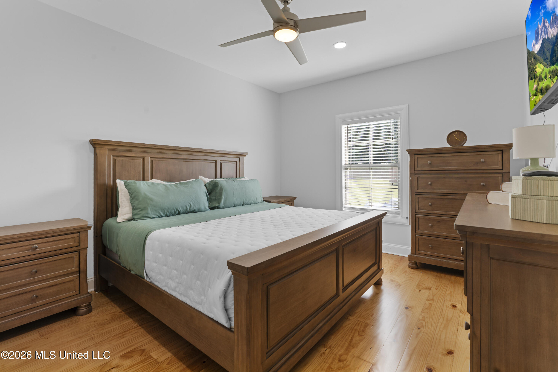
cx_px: 279
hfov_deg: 96.7
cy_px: 186
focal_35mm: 16
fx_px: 248
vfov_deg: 73.7
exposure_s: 1/3
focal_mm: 16
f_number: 8
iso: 200
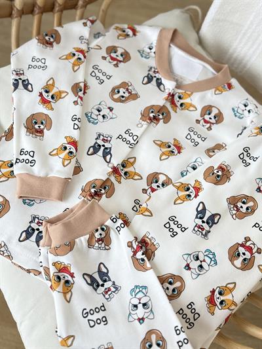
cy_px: 174
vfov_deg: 39.6
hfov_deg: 30.3
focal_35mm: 48
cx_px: 131
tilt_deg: -62.7
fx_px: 484
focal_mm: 6.76
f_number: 1.78
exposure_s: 1/66
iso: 100
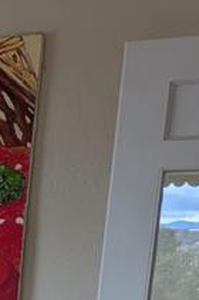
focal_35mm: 121
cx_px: -490
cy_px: 438
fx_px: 1007
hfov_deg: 8.4
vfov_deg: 15.7
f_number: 1.68
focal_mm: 6.9
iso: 21
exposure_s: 1/125
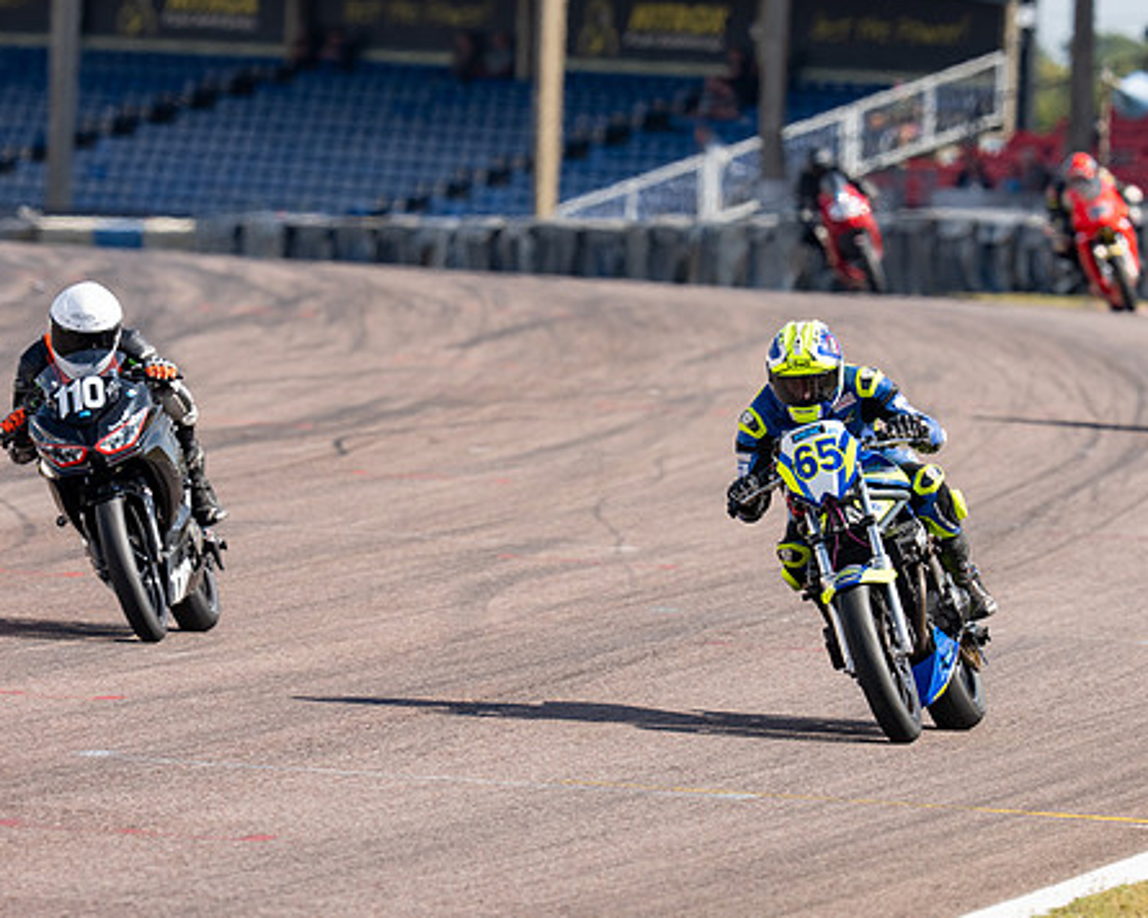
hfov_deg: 3.5
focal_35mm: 549
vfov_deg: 2.8
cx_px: 821
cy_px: 490
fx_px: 18653
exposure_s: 1/640
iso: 200
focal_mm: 400
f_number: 6.3
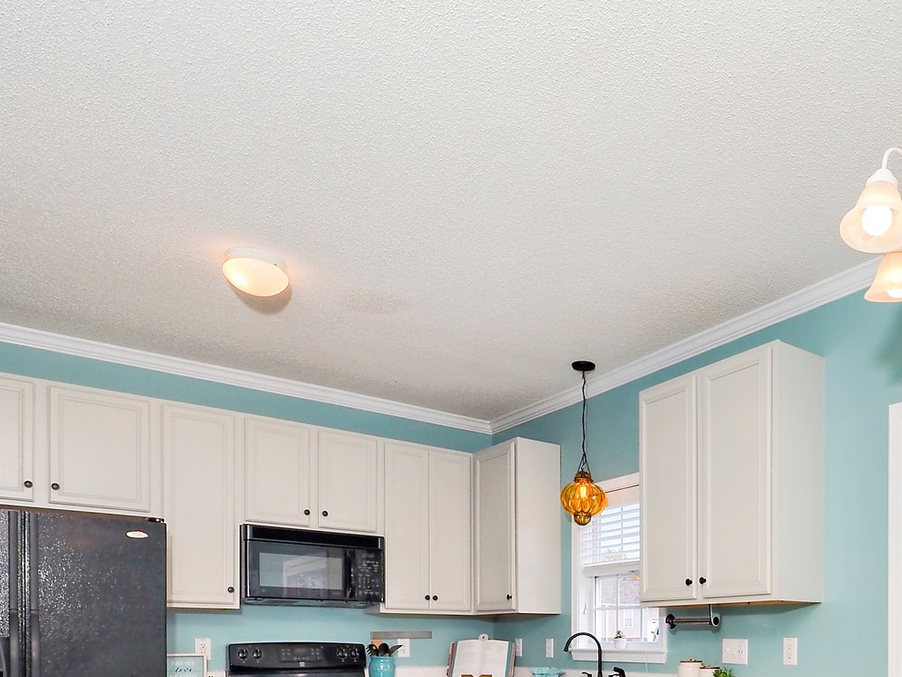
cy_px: 672
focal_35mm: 29
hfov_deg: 57.8
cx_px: 699
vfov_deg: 42.0
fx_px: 756
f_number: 5
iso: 100
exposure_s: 1/250
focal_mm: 7
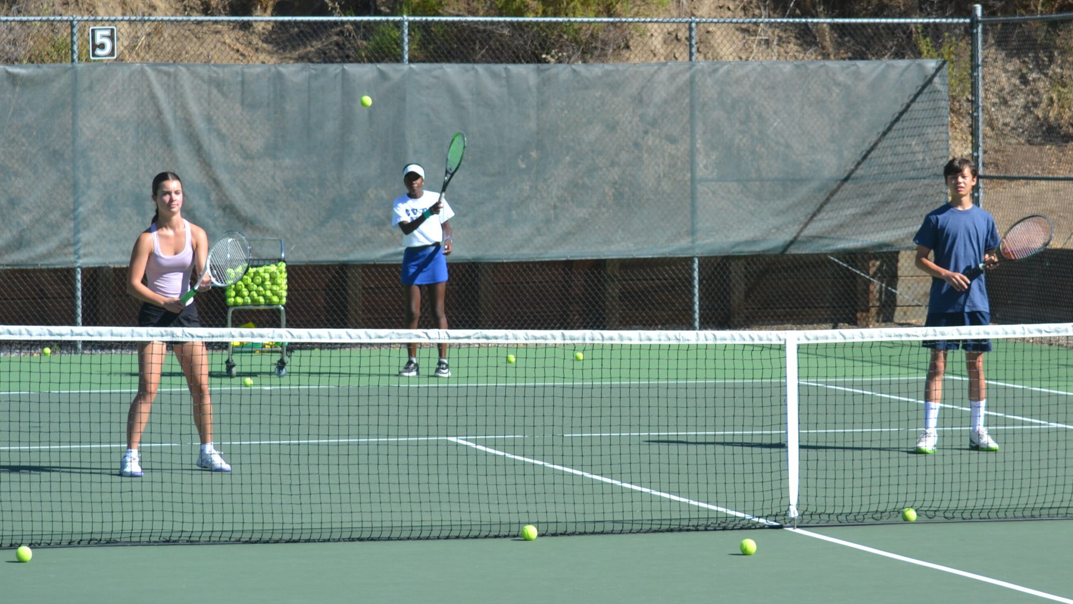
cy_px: 255
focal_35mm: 129
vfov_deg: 9.4
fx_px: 3664
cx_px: 712
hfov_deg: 16.6
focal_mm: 55
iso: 400
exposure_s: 1/1600
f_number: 5.6
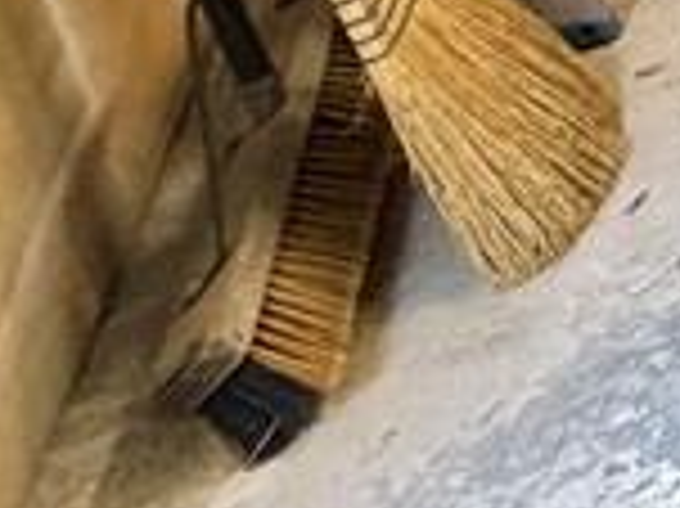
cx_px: 2004
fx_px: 1865
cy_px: -715
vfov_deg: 12.3
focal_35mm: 95
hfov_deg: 11.7
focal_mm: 2.22
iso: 320
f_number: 2.2
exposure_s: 1/60
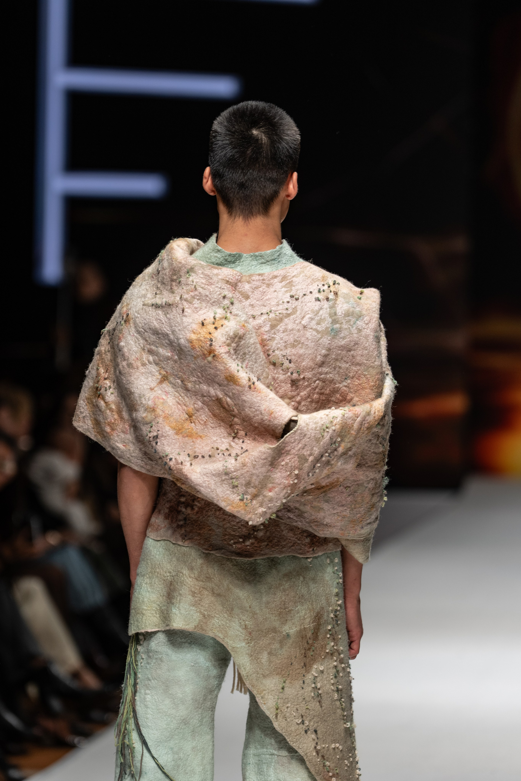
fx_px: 5079
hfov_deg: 5.9
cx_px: 260
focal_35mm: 234
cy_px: 390
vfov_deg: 8.8
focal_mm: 156.3
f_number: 2.8
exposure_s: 1/320
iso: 200
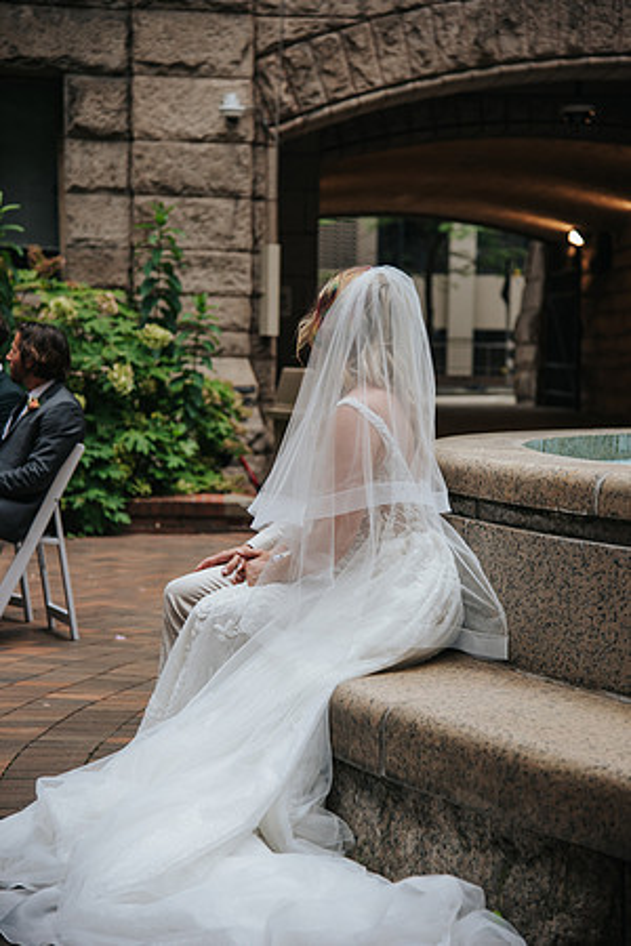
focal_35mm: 78
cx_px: 316
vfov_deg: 26.0
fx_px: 2051
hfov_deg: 17.5
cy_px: 473
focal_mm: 78
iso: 450
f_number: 4
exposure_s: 1/500
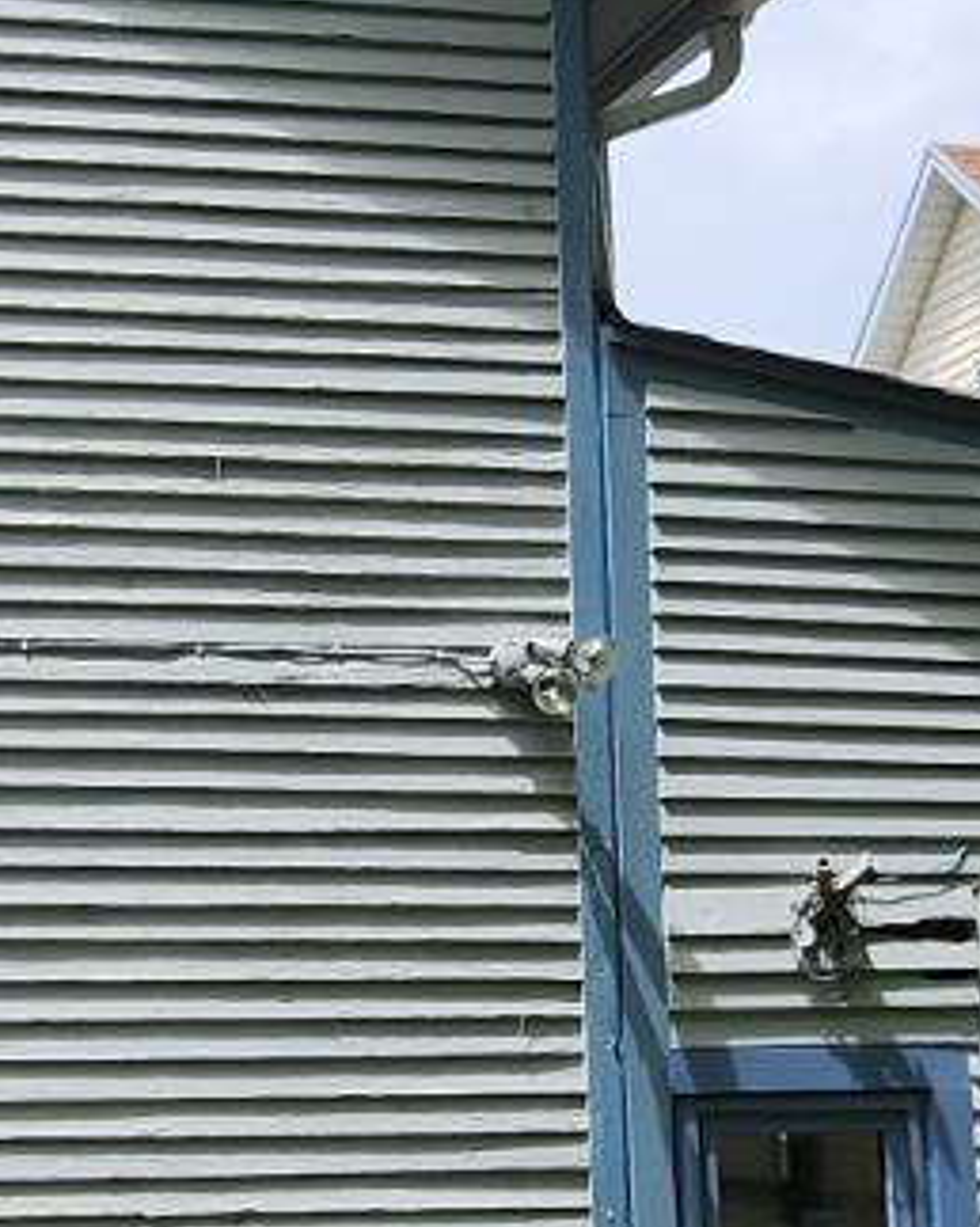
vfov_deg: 31.8
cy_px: 781
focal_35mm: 59
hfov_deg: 24.4
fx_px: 2141
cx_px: -42
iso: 50
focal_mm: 2.2
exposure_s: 1/1829
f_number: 2.2
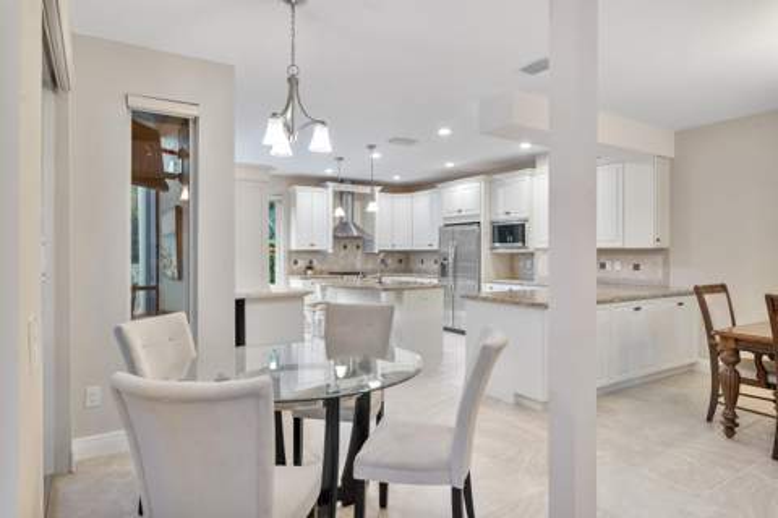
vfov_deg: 60.7
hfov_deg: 82.6
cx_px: 389
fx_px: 443
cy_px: 259
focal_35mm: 20
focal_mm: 20.5
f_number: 8
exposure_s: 1/20
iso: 500
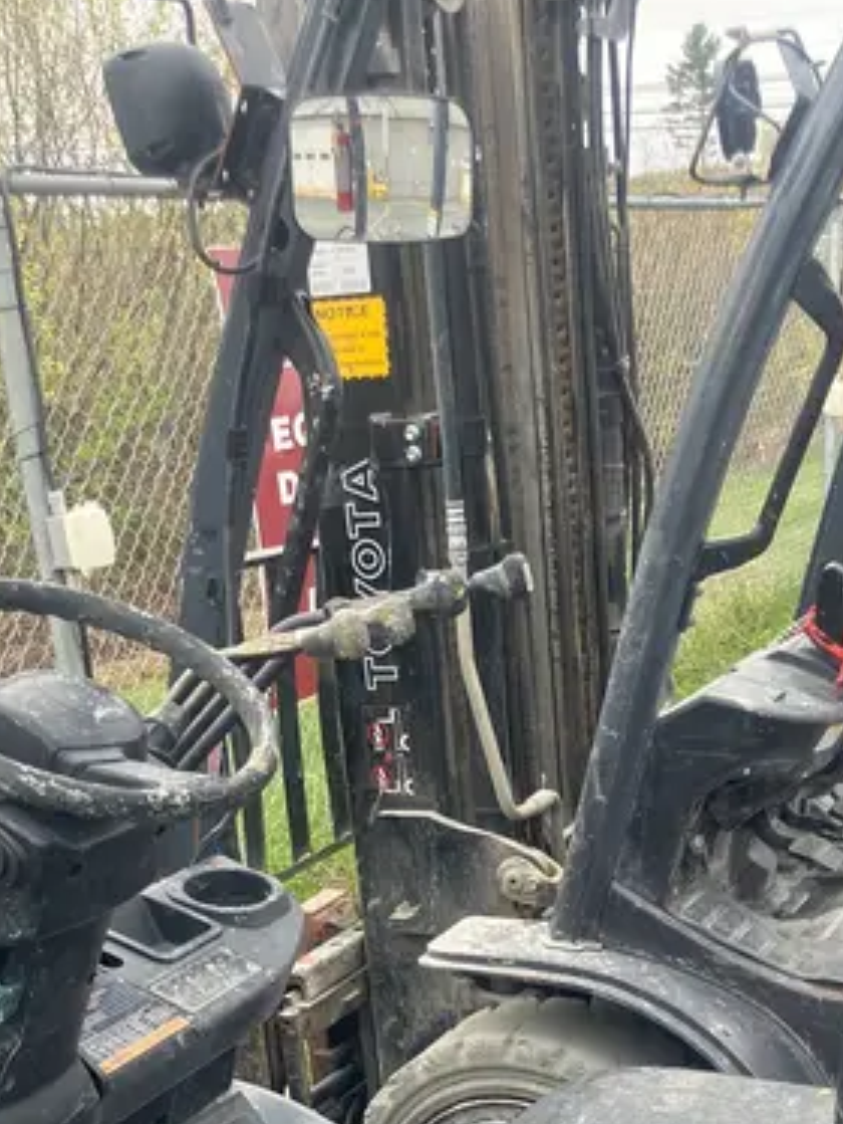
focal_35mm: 55
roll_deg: +0.1
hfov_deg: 26.6
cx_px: 473
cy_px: 1080
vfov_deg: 32.6
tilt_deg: -22.7
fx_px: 1785
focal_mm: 3.99
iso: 25
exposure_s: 1/257
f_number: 1.8
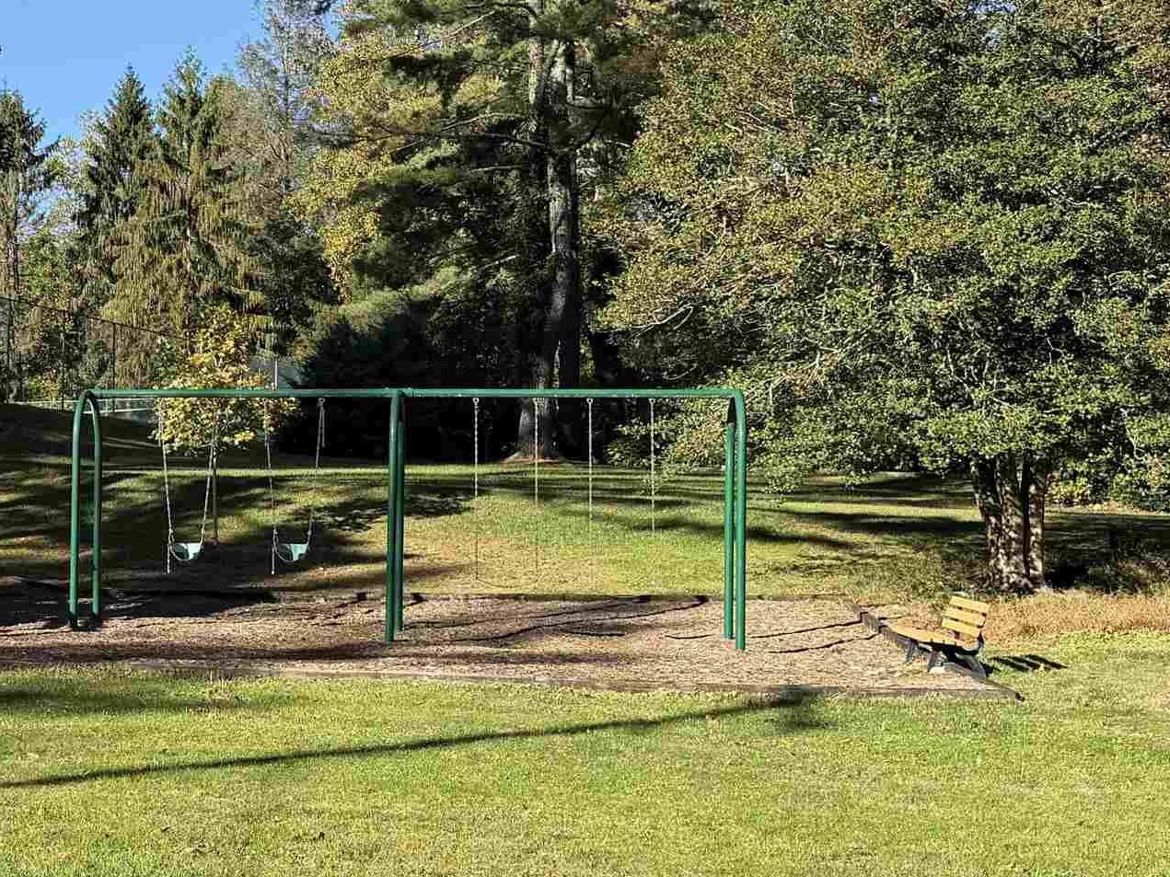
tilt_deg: +3.2
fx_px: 1960
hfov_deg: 31.6
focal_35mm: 58
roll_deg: +0.2
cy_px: 471
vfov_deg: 25.2
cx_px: 102
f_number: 1.78
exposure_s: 1/1653
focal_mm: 6.76
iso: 80
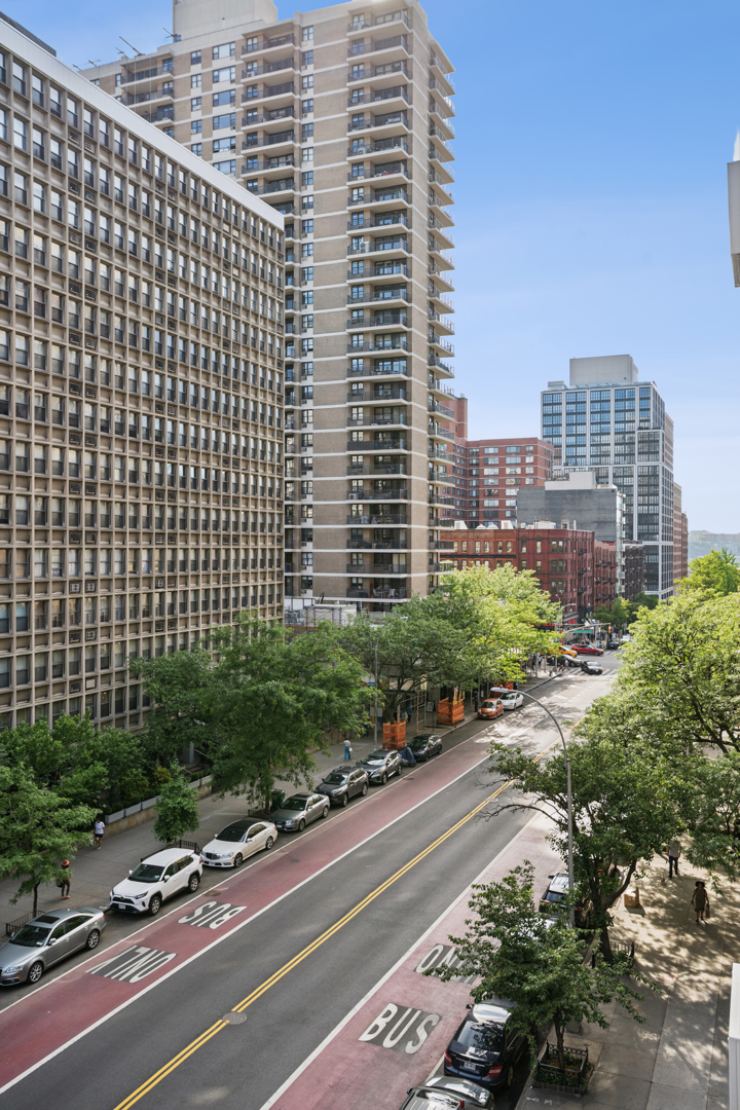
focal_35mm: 29
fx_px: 894
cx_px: 370
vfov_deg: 63.7
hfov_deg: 45.0
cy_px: 555
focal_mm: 29
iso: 400
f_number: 8
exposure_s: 1/125
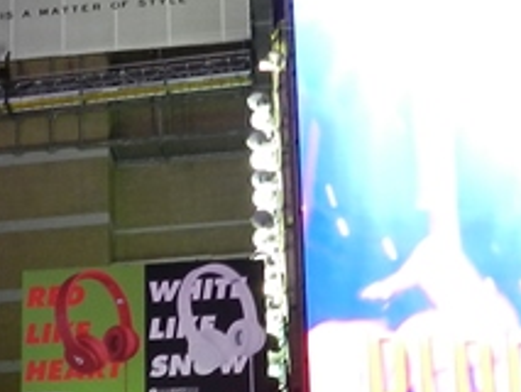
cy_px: 333
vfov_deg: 9.6
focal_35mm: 154
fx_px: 2319
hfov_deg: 12.6
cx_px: -73
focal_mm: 5.6
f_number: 3.7
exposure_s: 1/30
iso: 160
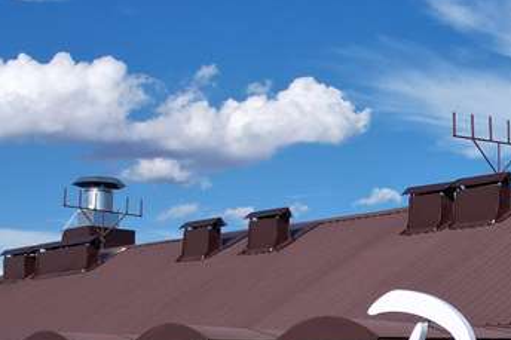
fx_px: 1362
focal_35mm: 96
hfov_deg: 20.5
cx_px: 518
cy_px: 475
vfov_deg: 13.6
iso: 100
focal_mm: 8.38
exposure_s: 1/2500
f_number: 2.8
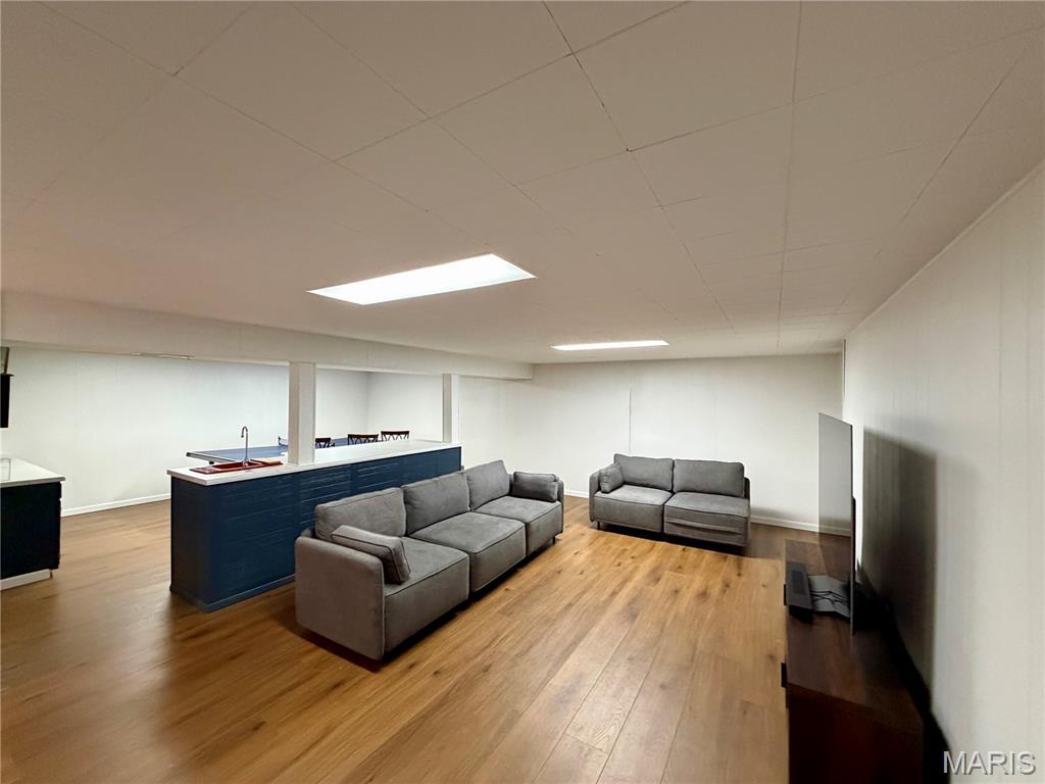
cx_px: 522
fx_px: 423
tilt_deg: +0.7
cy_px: 392
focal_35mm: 14
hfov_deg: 102.1
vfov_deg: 85.7
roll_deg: -1.3
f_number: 2.2
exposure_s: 1/60
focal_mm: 2.22
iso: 640
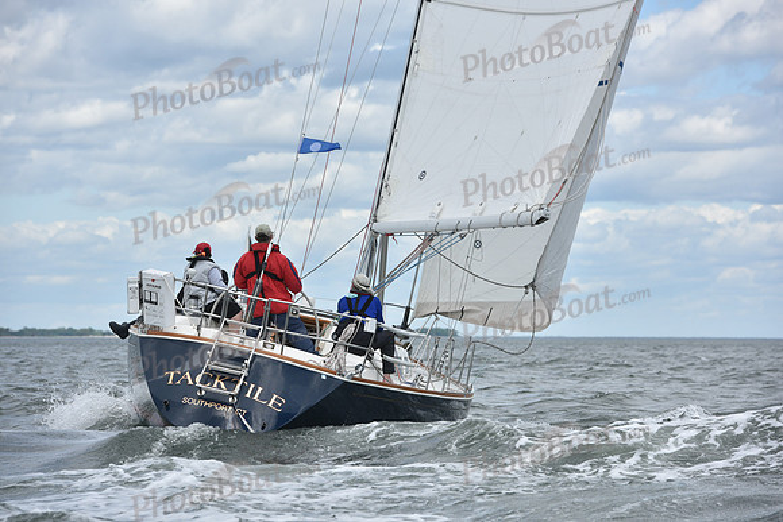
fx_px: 3916
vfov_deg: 7.6
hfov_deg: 11.4
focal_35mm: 180
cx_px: 392
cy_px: 261
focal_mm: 180
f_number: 7.1
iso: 320
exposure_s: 1/1250
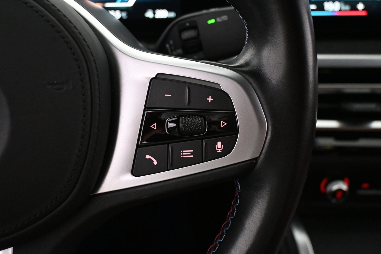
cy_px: 127
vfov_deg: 32.4
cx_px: 190
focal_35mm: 41
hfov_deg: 47.2
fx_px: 437
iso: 4000
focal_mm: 27.5
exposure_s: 1/40
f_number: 4.5
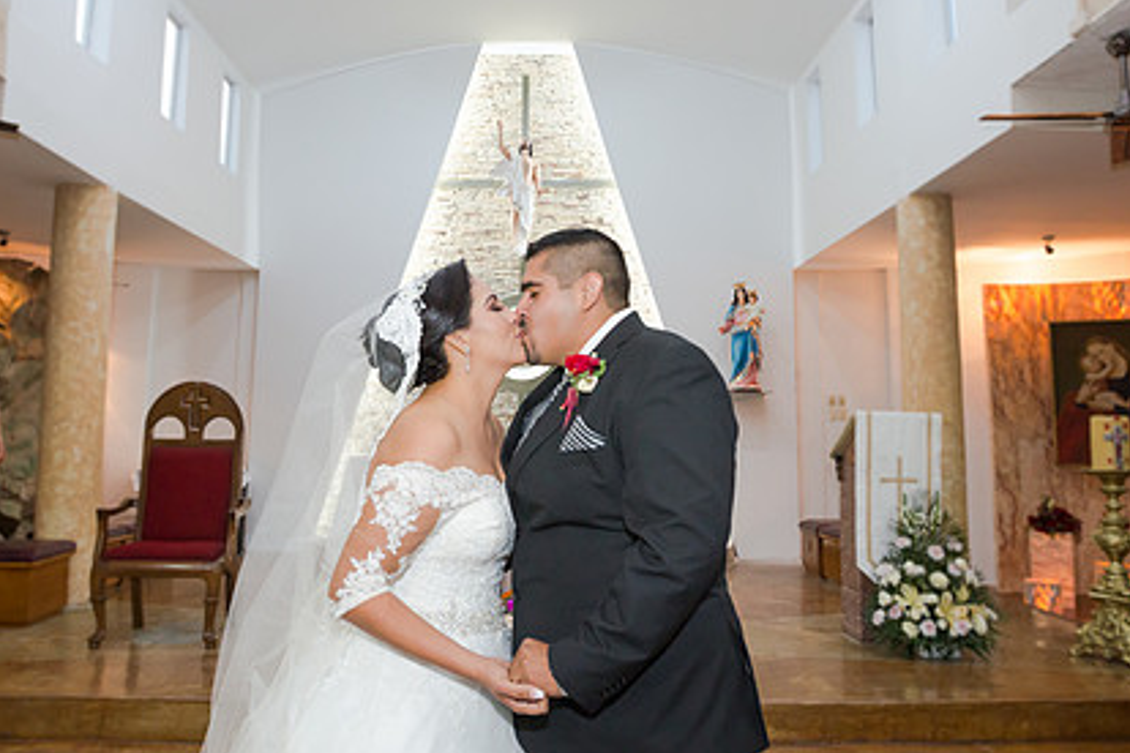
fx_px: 816
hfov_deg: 69.4
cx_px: 553
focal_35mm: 26
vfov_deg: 49.5
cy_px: 336
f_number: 3.5
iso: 1600
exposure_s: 1/100
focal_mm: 17
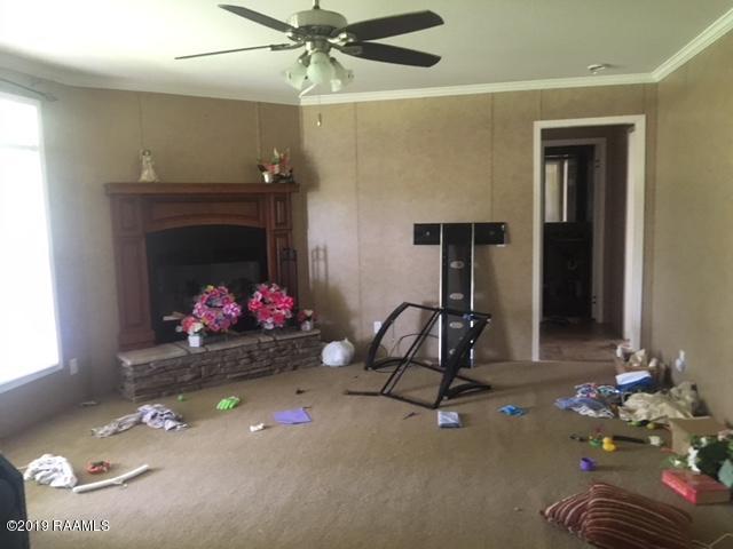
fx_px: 614
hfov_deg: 61.7
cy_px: 274
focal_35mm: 29
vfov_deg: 48.2
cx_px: 366
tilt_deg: -6.4
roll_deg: +0.8
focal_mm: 4.15
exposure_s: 1/15
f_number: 2.2
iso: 250
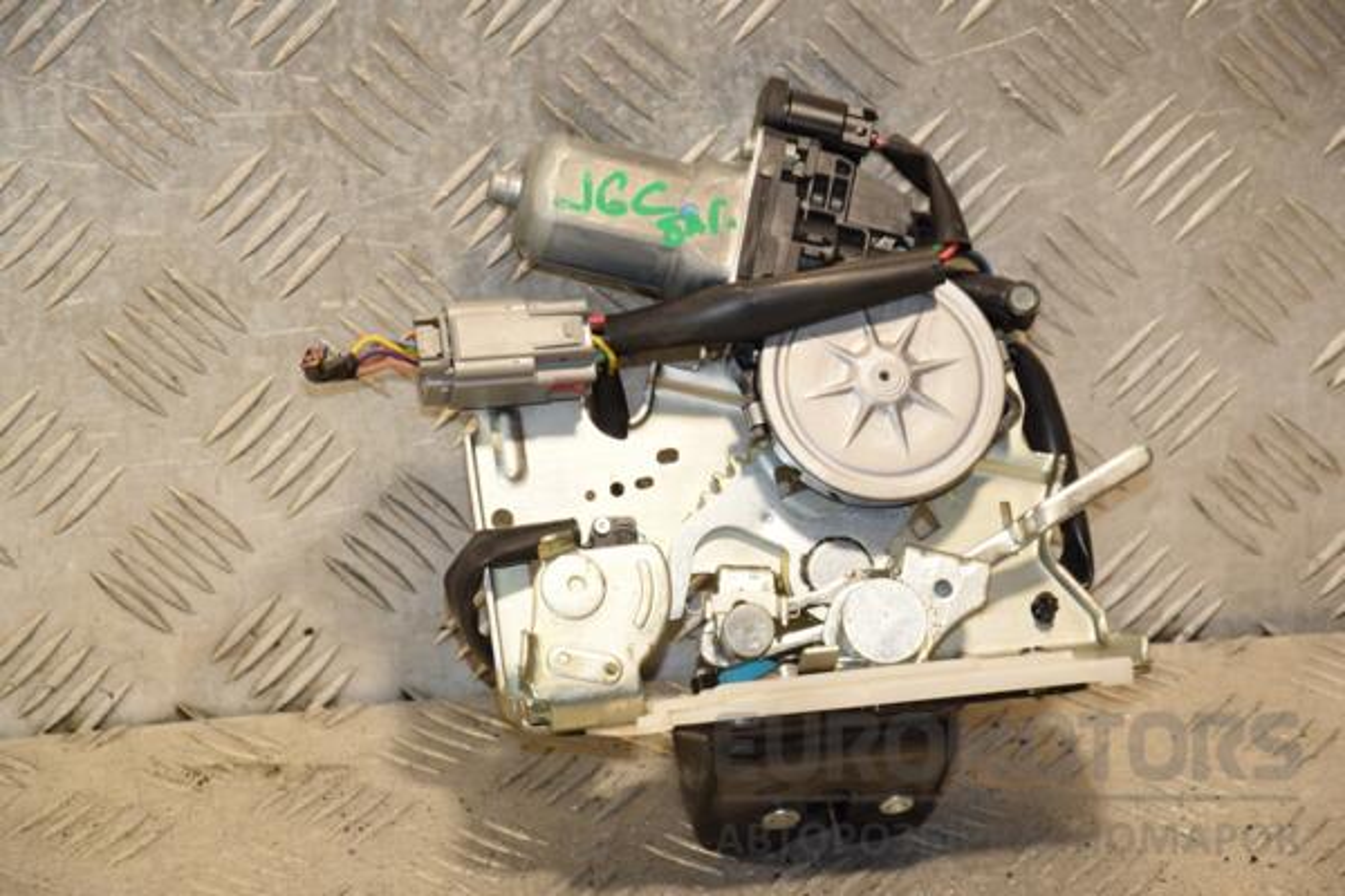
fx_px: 5884
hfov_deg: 13.0
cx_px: 672
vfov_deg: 8.7
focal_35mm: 158
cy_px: 448
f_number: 7.1
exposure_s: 1/200
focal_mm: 105
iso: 800
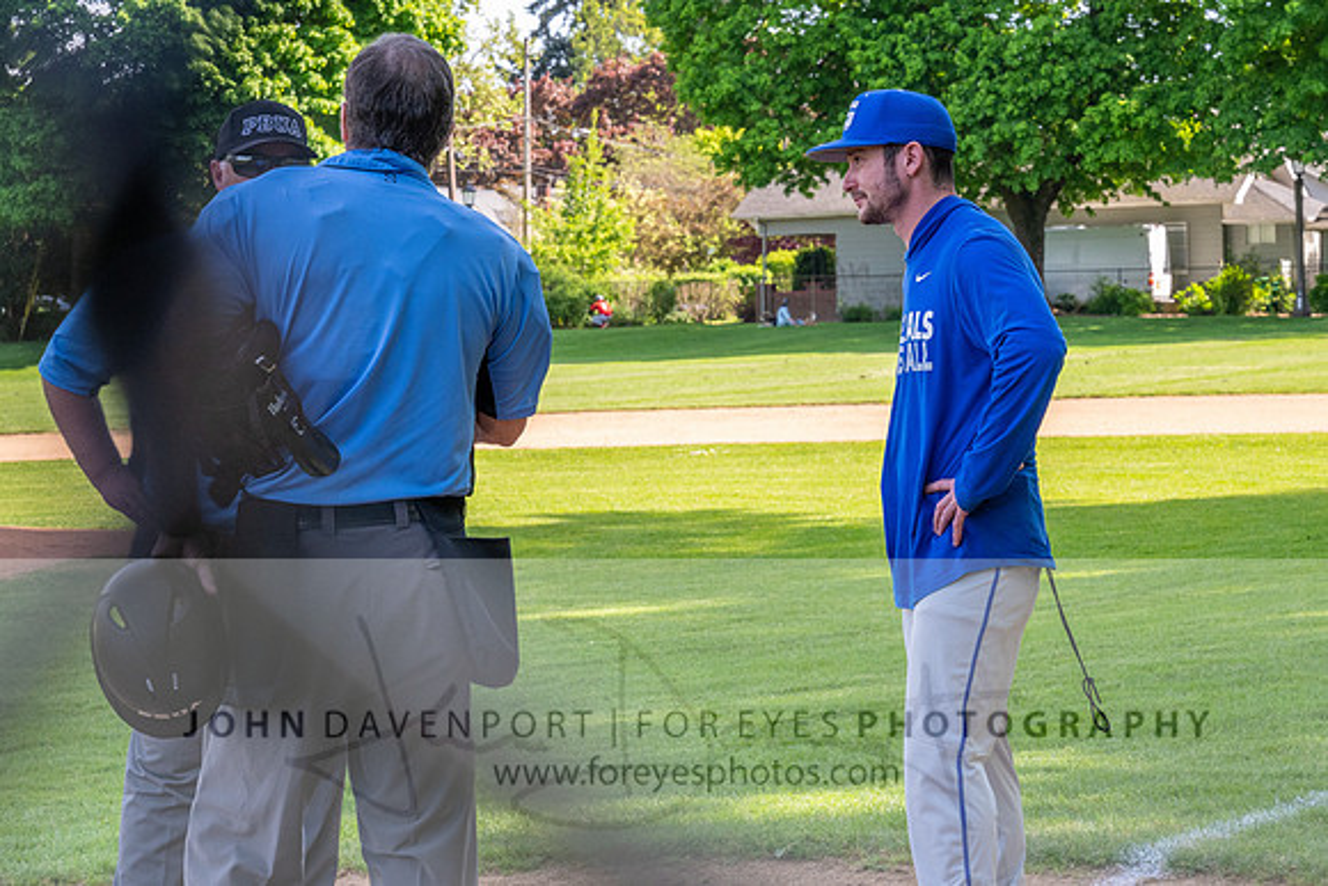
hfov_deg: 19.7
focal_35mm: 103
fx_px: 3818
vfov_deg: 13.2
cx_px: 892
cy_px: 282
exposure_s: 1/200
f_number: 10
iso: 720
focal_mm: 70
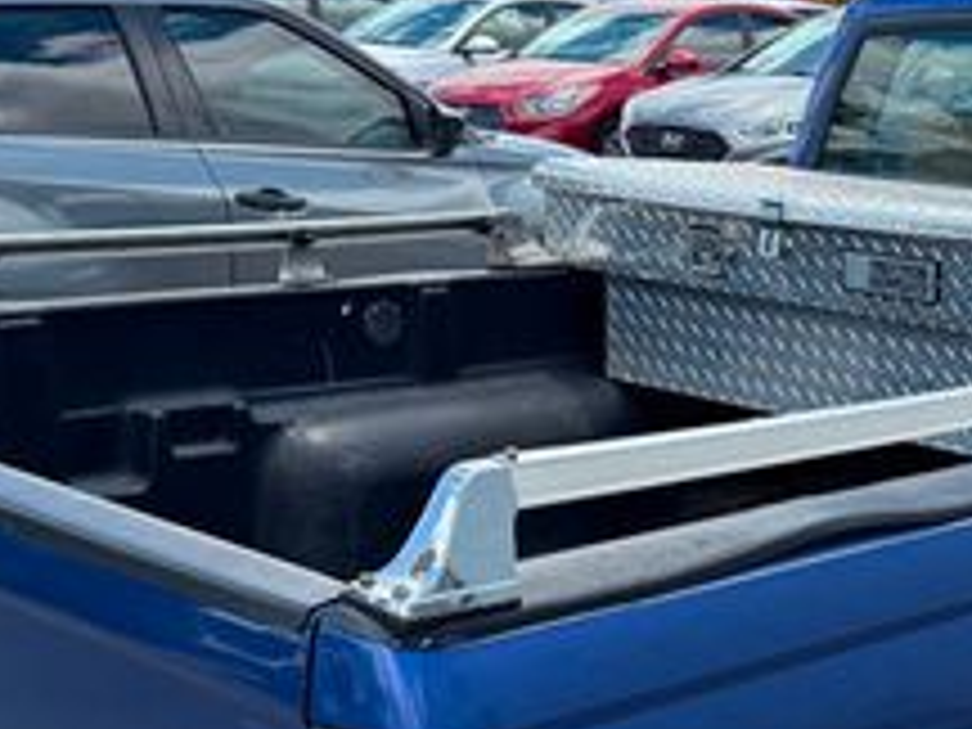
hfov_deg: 26.6
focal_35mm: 71
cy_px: 652
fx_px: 1994
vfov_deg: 20.3
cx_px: 846
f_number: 1.78
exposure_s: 1/1855
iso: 100
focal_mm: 6.76
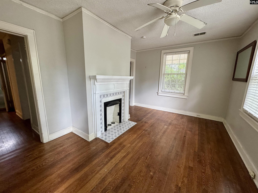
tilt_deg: -11.0
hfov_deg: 102.1
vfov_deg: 85.7
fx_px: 104
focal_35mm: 14
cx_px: 129
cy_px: 96
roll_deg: -1.2
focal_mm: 2.22
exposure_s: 1/87
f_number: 2.2
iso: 320
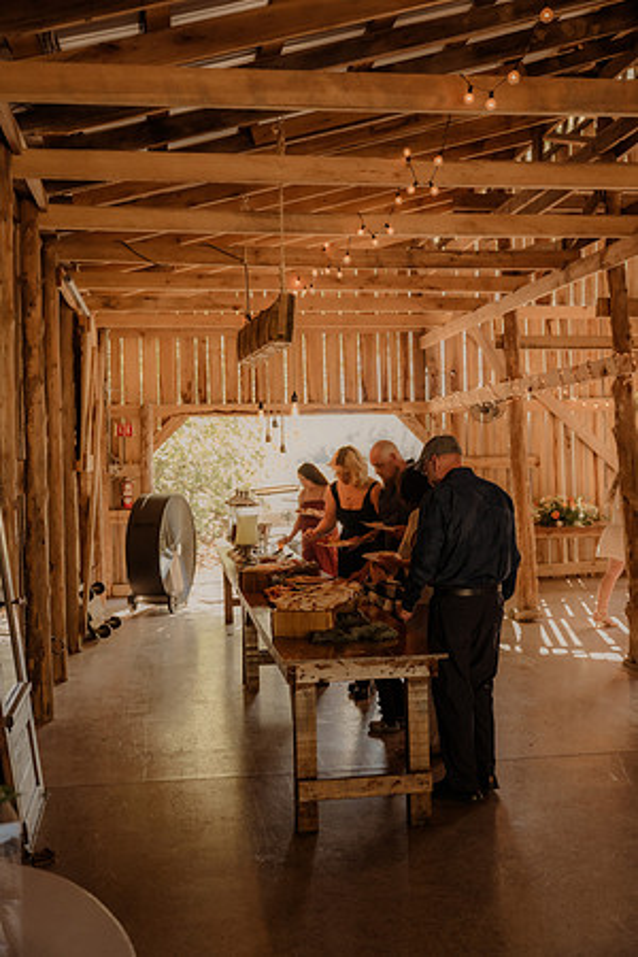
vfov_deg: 50.7
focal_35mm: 38
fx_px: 1010
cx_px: 319
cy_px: 478
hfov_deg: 35.1
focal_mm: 38
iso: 1250
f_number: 3.2
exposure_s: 1/250
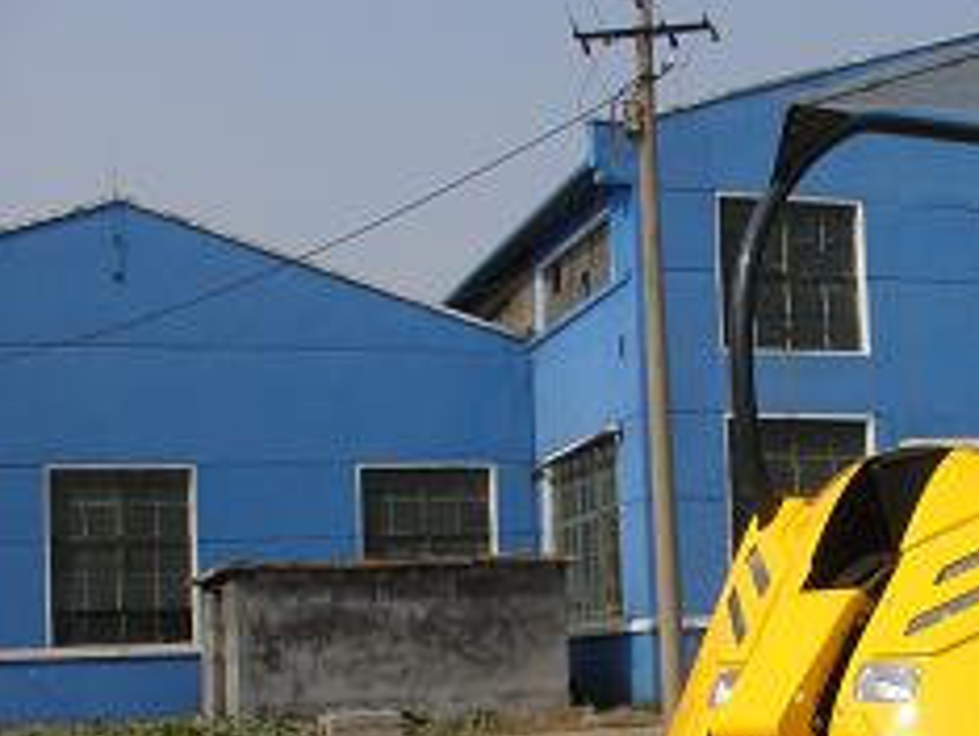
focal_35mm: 61
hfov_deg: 30.6
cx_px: 826
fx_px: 1727
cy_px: 590
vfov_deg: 23.7
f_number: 5.6
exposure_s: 1/400
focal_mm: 6.3
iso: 64
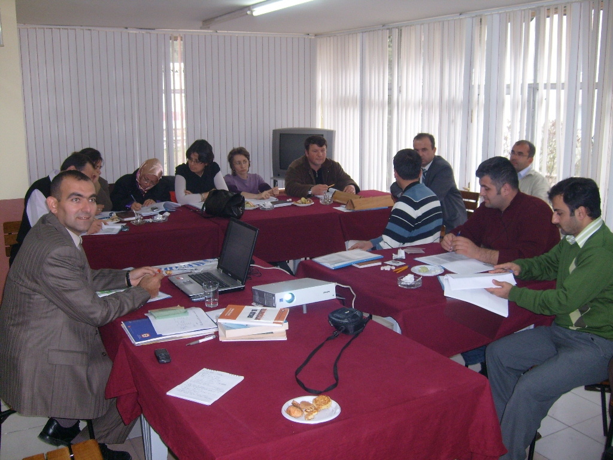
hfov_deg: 52.6
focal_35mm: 35
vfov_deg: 40.7
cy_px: 230
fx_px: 620
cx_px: 306
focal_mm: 5.8
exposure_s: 1/45
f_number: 2.8
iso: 120
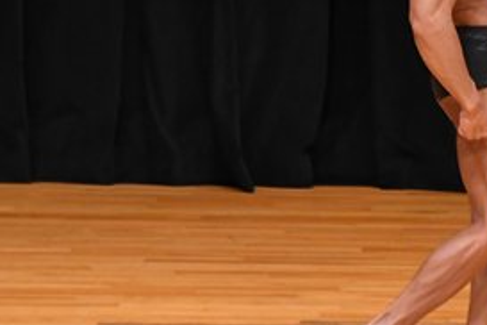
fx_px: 8644
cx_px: 491
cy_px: 14
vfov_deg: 2.2
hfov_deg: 3.2
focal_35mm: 639
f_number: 5.6
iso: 3200
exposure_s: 1/400
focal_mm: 150
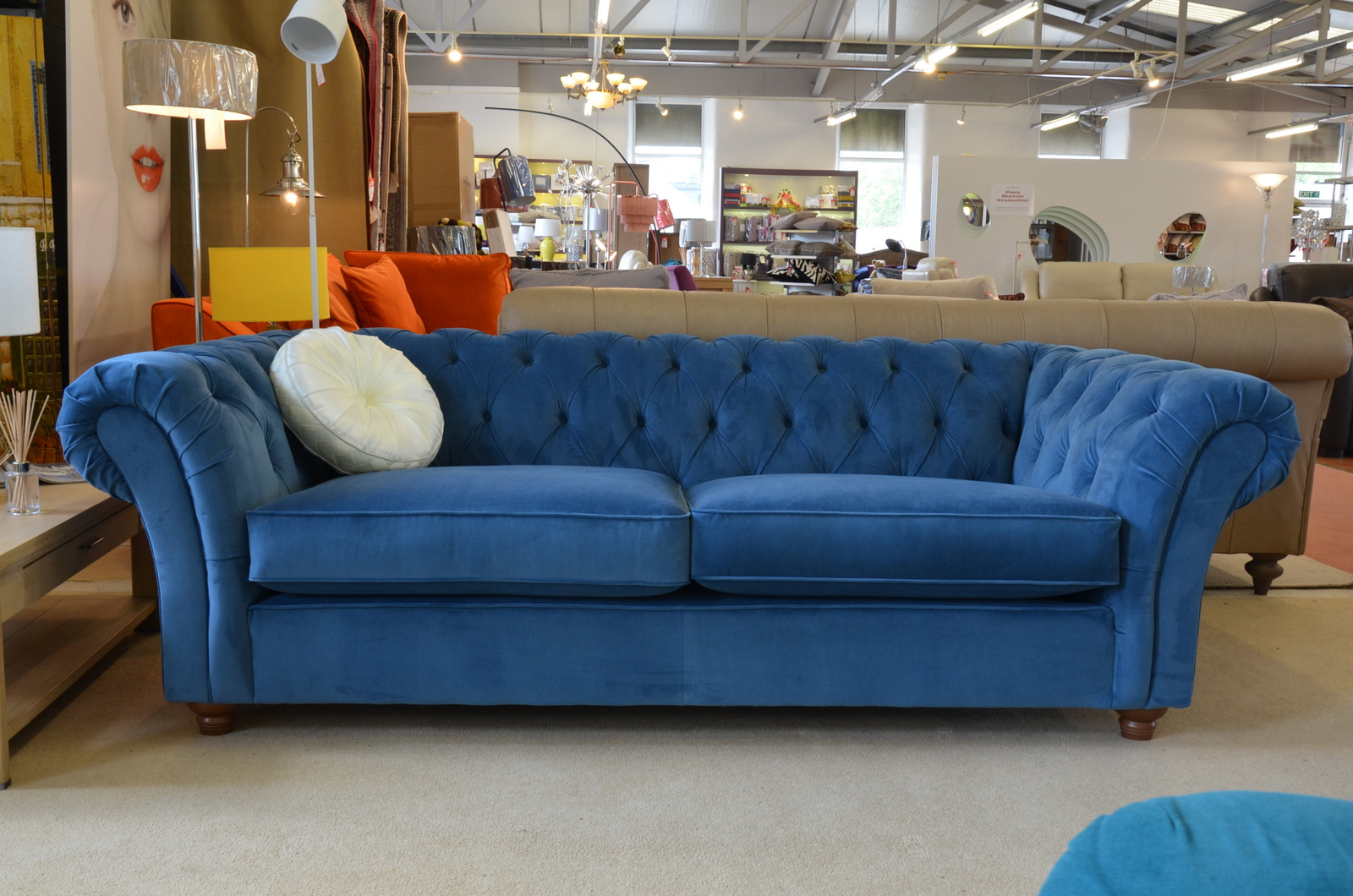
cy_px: 448
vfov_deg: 36.7
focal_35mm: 36
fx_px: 1350
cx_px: 676
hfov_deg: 53.2
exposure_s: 1/15
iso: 400
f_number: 8
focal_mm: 24
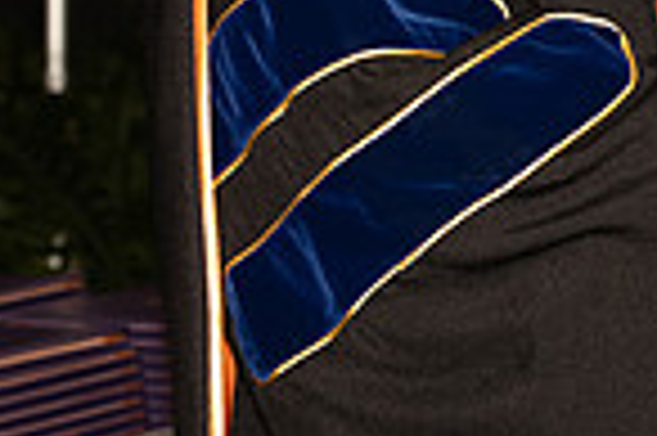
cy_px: -200
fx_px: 5068
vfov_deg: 4.9
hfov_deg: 7.3
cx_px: 909
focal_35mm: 278
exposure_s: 1/200
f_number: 5.6
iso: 1000
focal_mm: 70
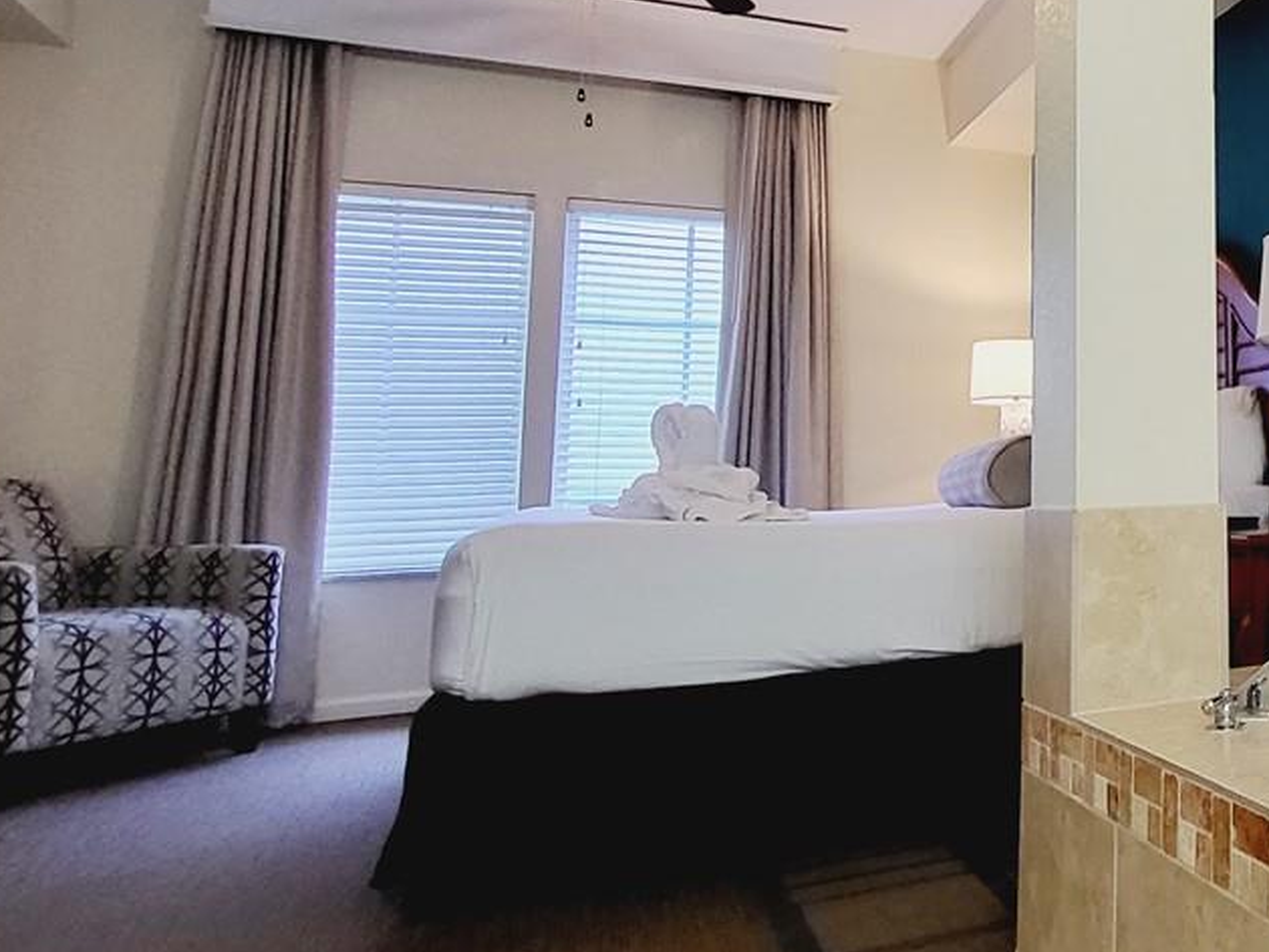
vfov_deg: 42.3
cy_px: 310
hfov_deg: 42.3
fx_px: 1210
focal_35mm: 33
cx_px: 1424
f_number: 2.2
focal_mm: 1.74
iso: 400
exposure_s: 1/60
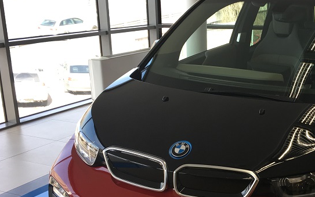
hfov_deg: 33.5
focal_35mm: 58
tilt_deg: -20.9
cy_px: 170
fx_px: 498
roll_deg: -1.2
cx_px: 277
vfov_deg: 21.9
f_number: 2.2
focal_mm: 4.15
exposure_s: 1/116
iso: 25
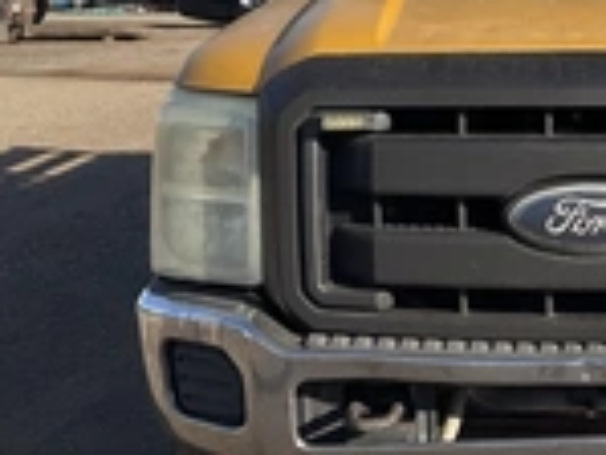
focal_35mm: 78
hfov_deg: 24.0
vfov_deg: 18.9
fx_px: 1367
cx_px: 598
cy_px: 154
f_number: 1.8
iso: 25
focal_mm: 3
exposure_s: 1/1250
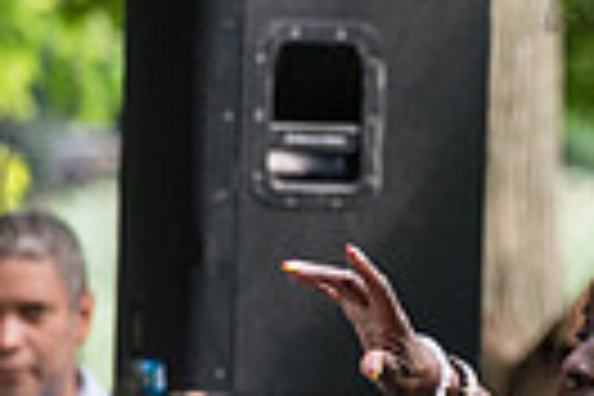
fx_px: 10840
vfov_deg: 2.1
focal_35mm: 657
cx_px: 567
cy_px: 387
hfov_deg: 3.1
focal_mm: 150
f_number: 4
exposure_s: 1/500
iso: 640
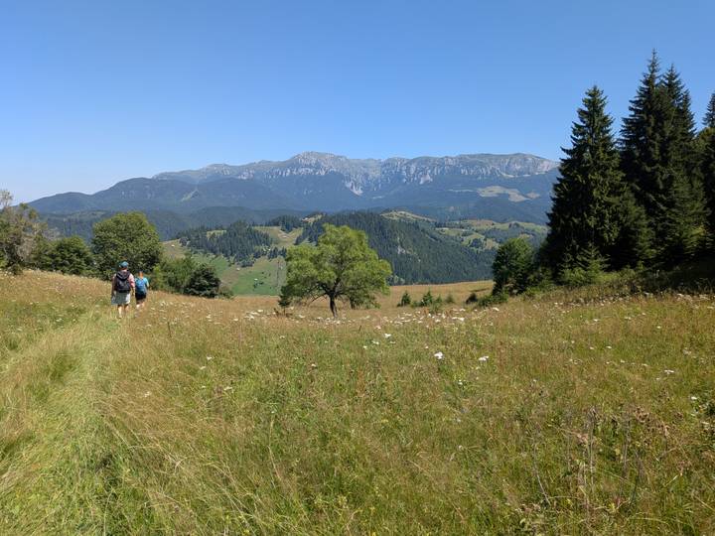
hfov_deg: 71.6
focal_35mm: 24
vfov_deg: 56.8
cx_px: 358
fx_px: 496
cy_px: 268
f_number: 1.7
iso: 28
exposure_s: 1/1025
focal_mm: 4.53
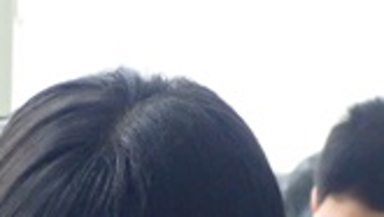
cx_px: -54
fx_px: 2017
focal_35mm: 198
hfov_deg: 10.7
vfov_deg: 5.7
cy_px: 652
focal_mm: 7.34
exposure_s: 1/50
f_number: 2.8
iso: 640
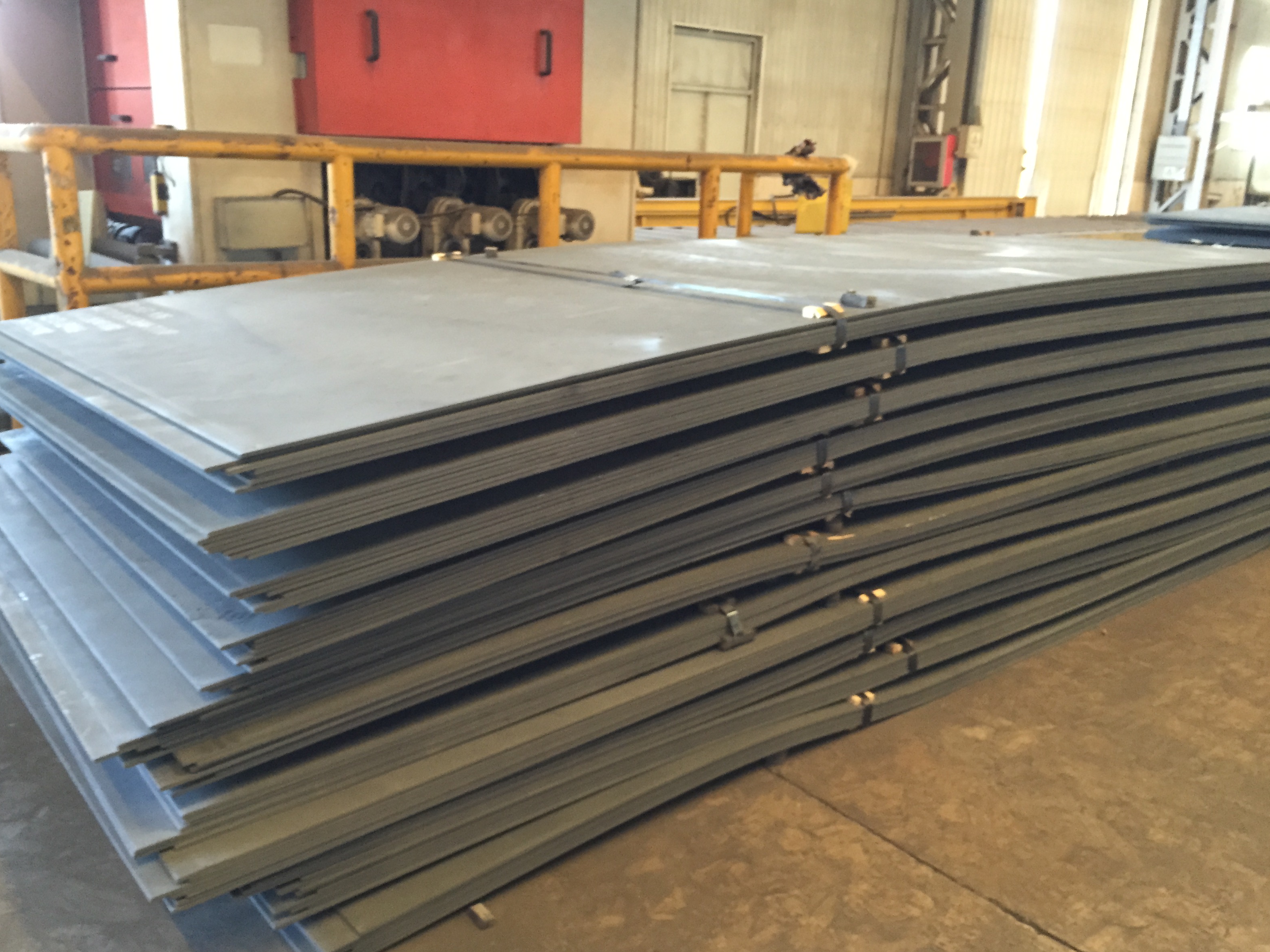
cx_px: 616
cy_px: 491
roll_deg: -2.8
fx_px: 1101
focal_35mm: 30
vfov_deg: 46.8
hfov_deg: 60.0
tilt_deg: -16.9
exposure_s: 1/17
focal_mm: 4.15
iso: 250
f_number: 2.2
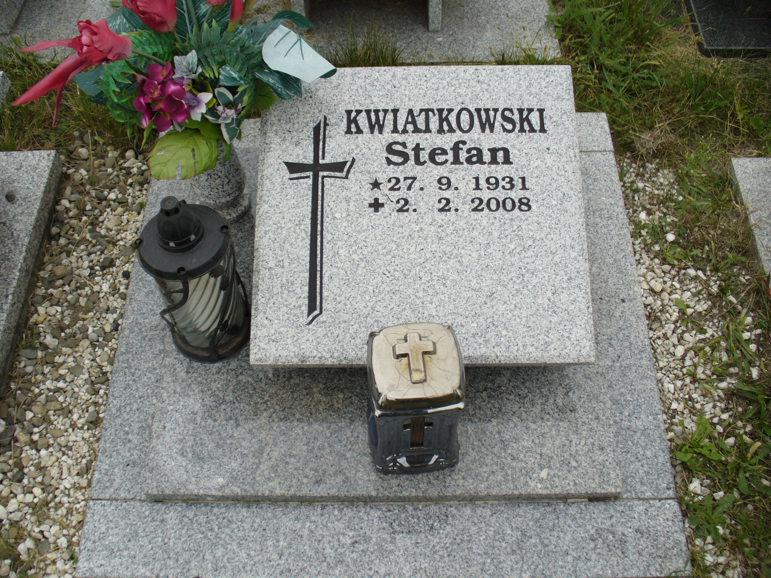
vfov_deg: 38.7
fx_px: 824
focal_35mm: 37
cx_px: 386
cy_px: 289
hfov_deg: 50.1
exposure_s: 1/400
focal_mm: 6.1
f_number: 2.8
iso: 80
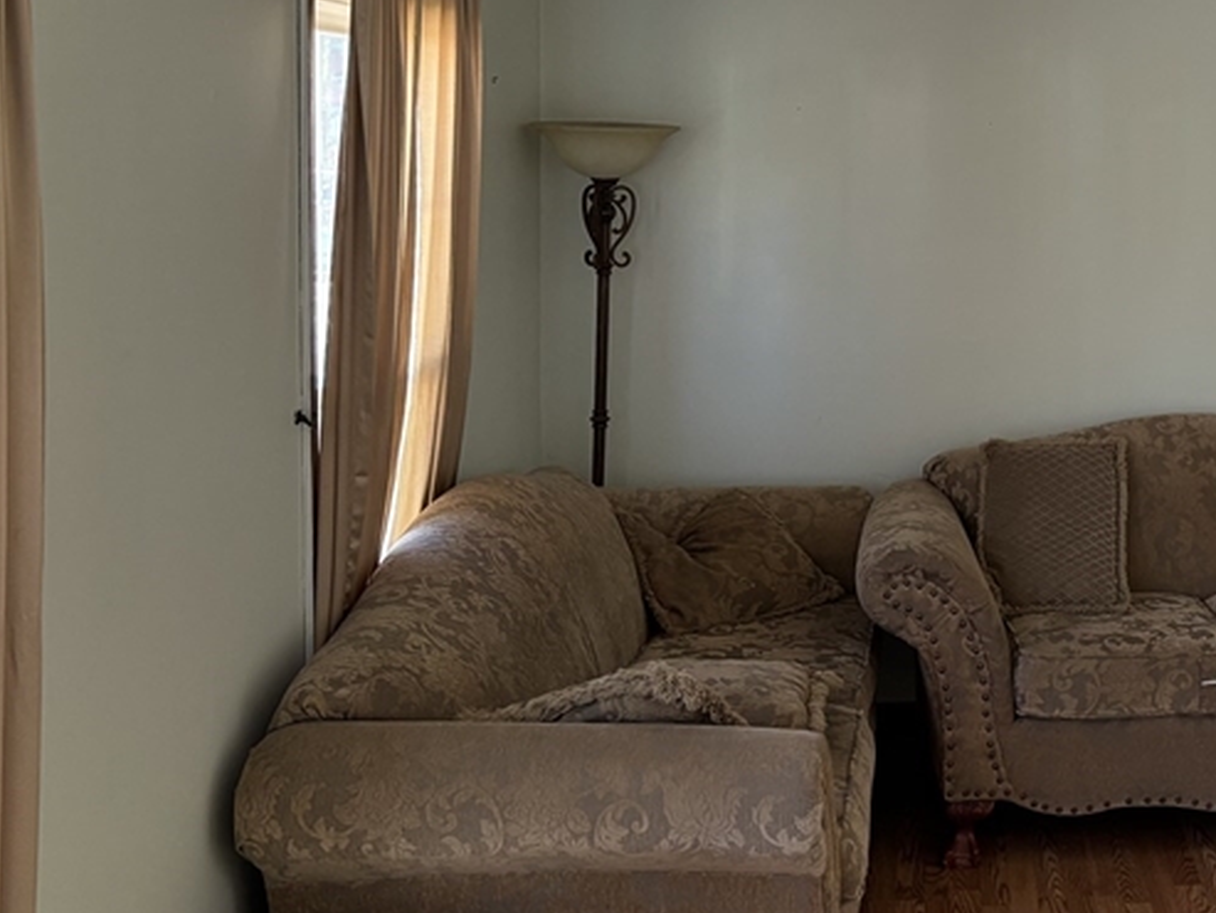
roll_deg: +0.2
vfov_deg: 26.6
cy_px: 197
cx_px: 1073
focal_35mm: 54
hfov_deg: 33.8
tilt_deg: -2.2
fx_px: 1897
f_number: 1.6
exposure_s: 1/60
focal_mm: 5.96
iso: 160
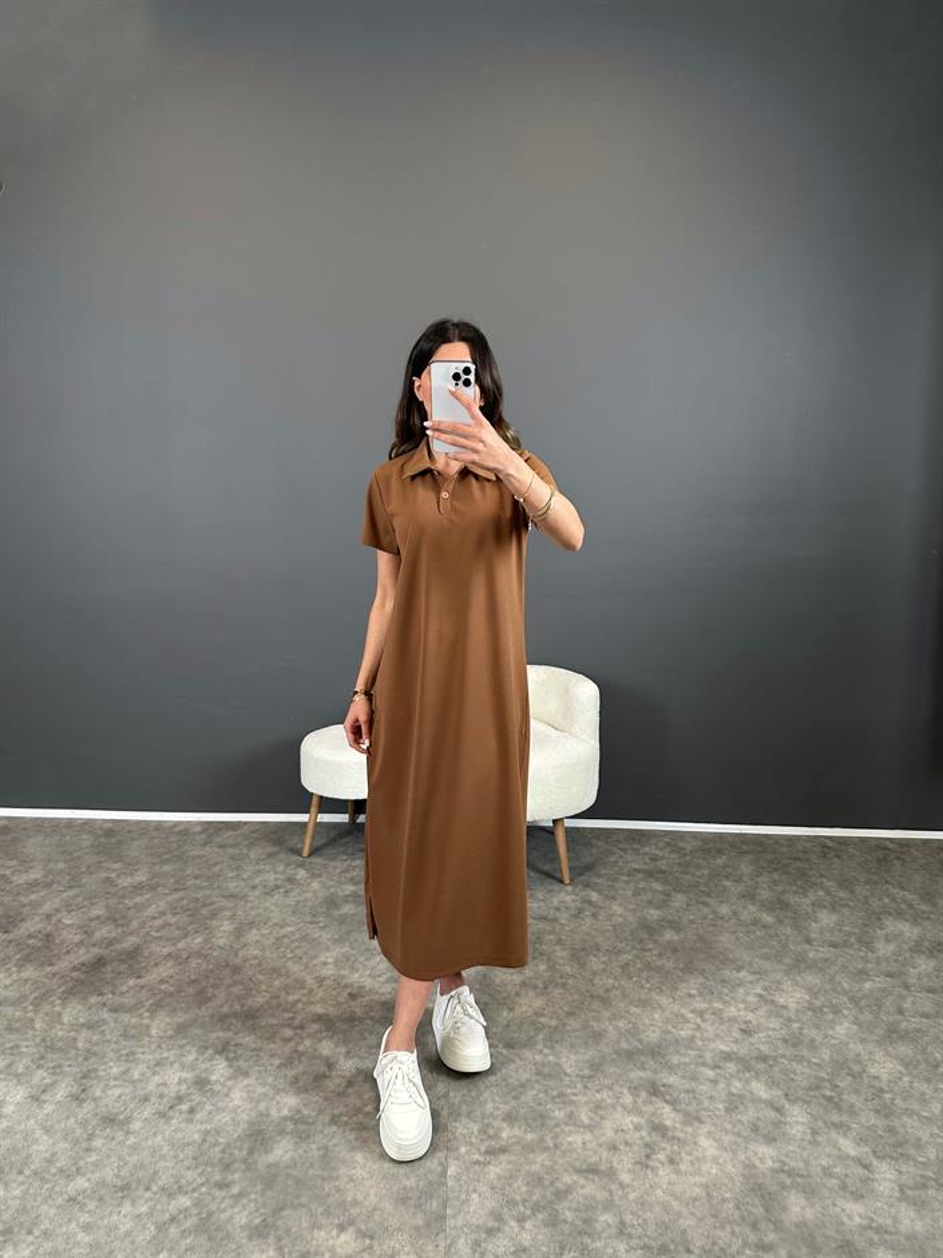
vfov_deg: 71.6
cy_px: 629
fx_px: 872
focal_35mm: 24
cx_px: 472
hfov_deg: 56.8
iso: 160
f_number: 1.78
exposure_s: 1/100
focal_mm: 6.86
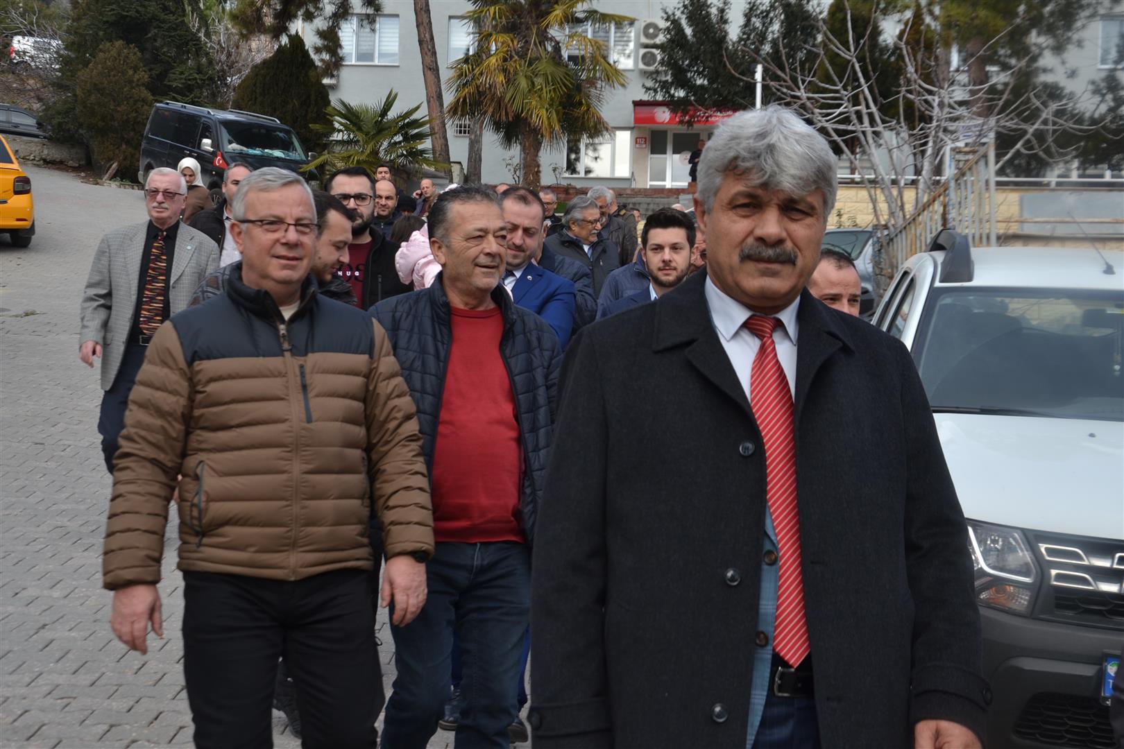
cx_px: 562
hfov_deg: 33.4
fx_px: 1873
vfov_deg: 22.6
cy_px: 374
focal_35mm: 60
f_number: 6.3
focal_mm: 40
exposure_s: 1/160
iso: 100
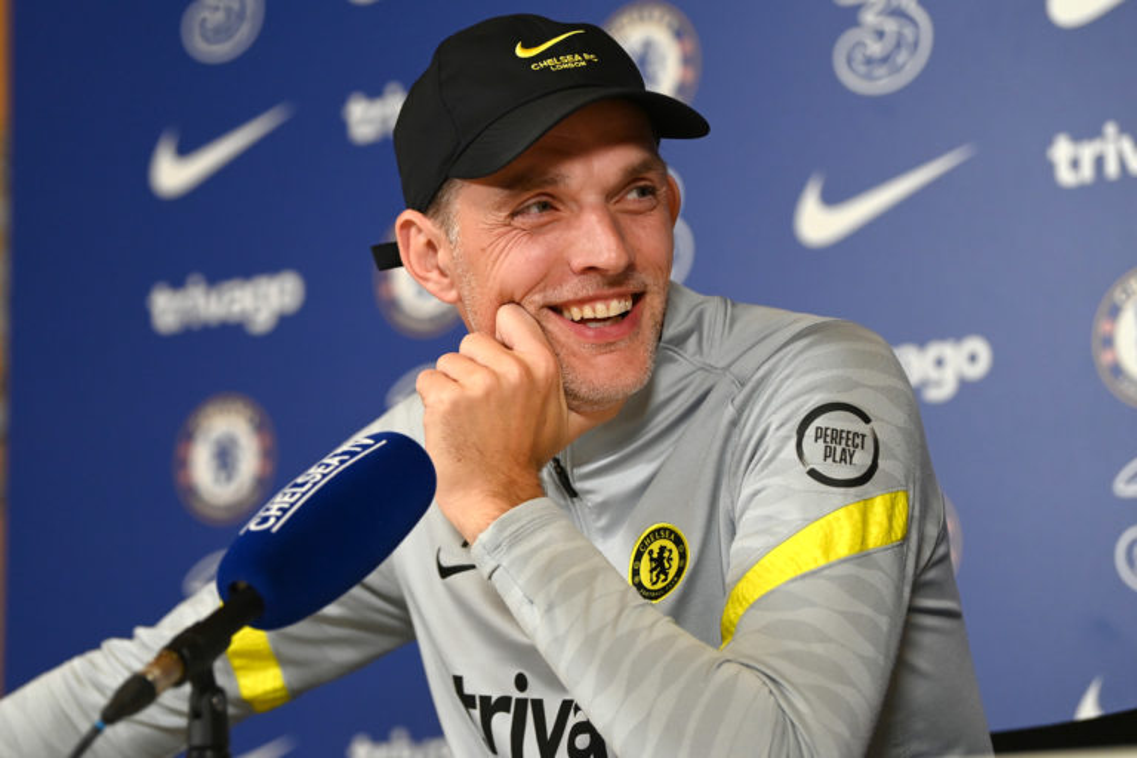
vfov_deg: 11.8
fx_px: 3663
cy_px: 379
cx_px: 568
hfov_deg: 17.6
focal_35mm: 116
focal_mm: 116
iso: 2000
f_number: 3.2
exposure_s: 1/500
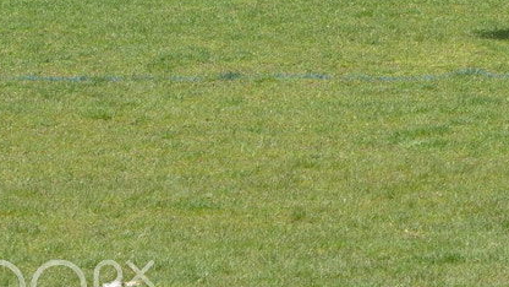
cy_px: -205
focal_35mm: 806
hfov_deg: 2.7
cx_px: 830
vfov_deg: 1.5
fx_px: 10878
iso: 560
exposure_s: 1/125
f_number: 22
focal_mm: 200
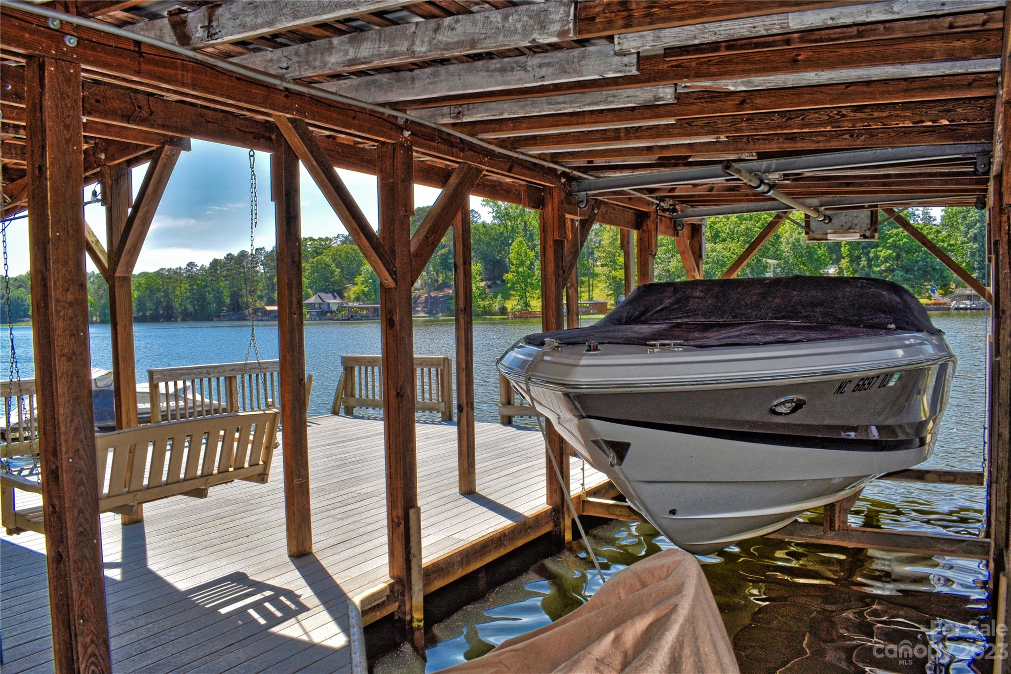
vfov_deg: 47.9
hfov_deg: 67.4
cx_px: 506
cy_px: 337
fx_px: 758
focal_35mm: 27
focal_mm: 18
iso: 100
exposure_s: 1/200
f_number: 9
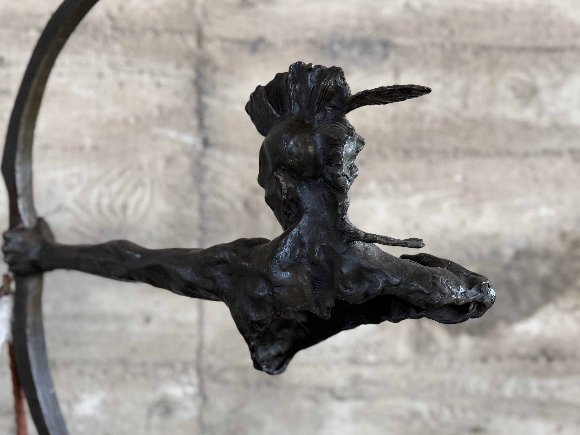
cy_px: 218
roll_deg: -0.2
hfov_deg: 71.6
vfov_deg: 56.8
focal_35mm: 24
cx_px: 290
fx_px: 402
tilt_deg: -5.4
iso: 320
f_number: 1.78
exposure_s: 1/60
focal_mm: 6.76
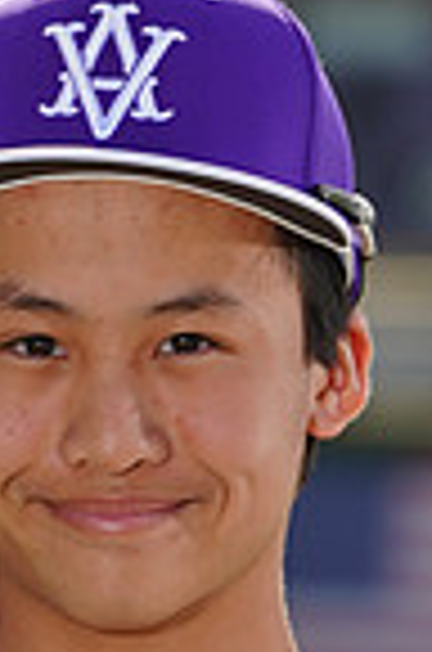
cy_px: 953
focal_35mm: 1119
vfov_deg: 1.8
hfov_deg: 1.2
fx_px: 20237
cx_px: 38
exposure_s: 1/250
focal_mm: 279
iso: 100
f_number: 9
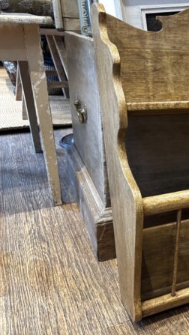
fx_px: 338
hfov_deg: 28.5
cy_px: 167
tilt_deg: -21.5
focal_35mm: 38
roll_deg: -3.4
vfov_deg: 52.8
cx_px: 206
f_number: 1.6
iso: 320
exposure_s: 1/50
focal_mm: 5.96
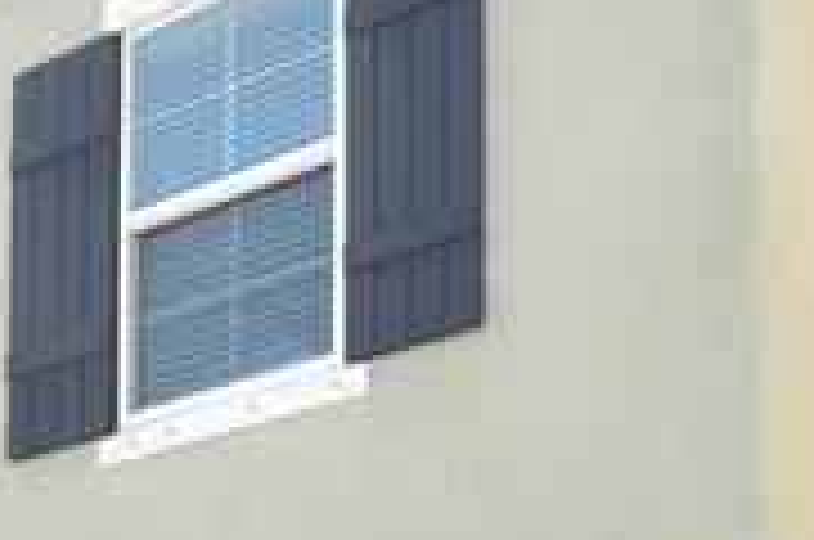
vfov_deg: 14.1
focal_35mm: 85
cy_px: 986
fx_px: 1919
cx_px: -274
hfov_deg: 21.4
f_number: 9.5
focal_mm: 10
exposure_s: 1/350
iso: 200
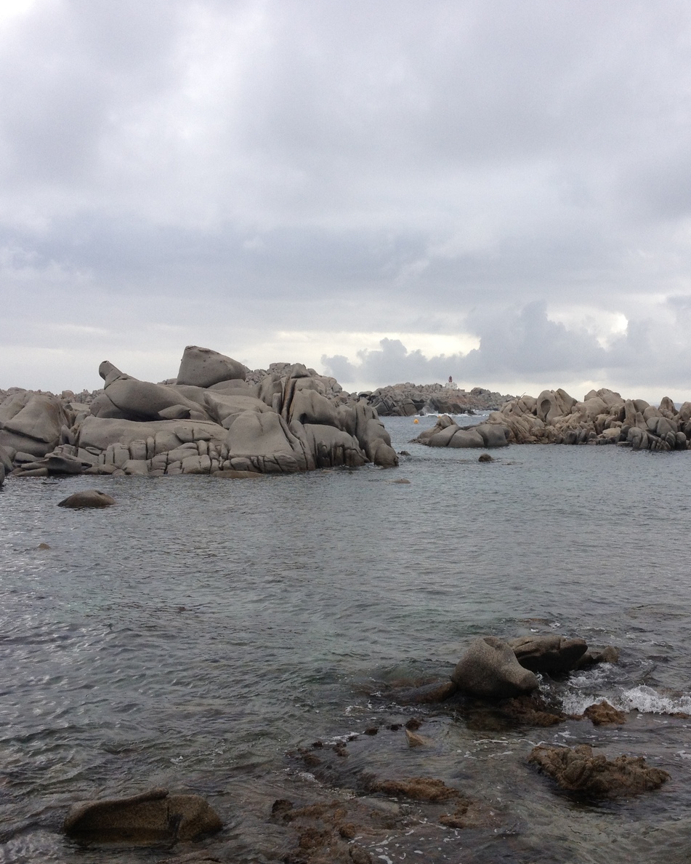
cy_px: 430
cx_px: 436
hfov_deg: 32.6
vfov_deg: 40.3
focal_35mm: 46
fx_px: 1175
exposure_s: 1/812
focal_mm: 4.28
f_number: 2.4
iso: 64
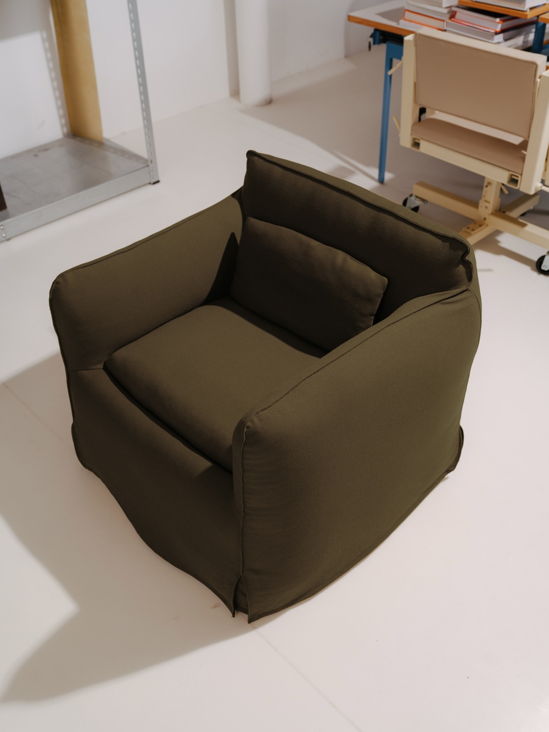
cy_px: 366
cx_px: 274
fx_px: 761
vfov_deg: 51.4
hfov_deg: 39.7
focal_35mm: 36
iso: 500
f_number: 5.6
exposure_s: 1/125
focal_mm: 45.9
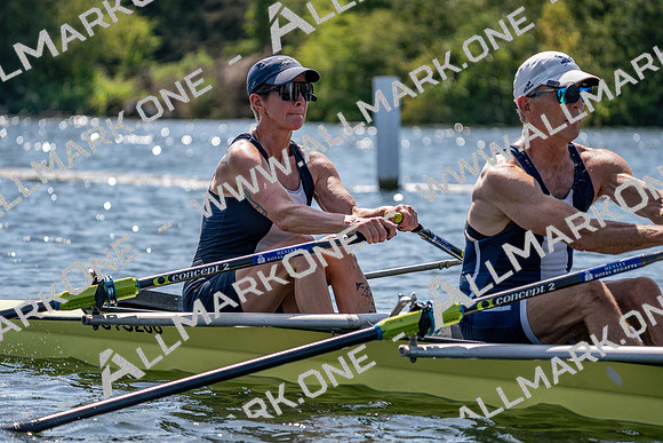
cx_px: 332
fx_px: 3684
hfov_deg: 10.3
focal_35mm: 200
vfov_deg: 6.9
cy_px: 222
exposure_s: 1/2000
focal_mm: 200
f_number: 5.6
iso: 250
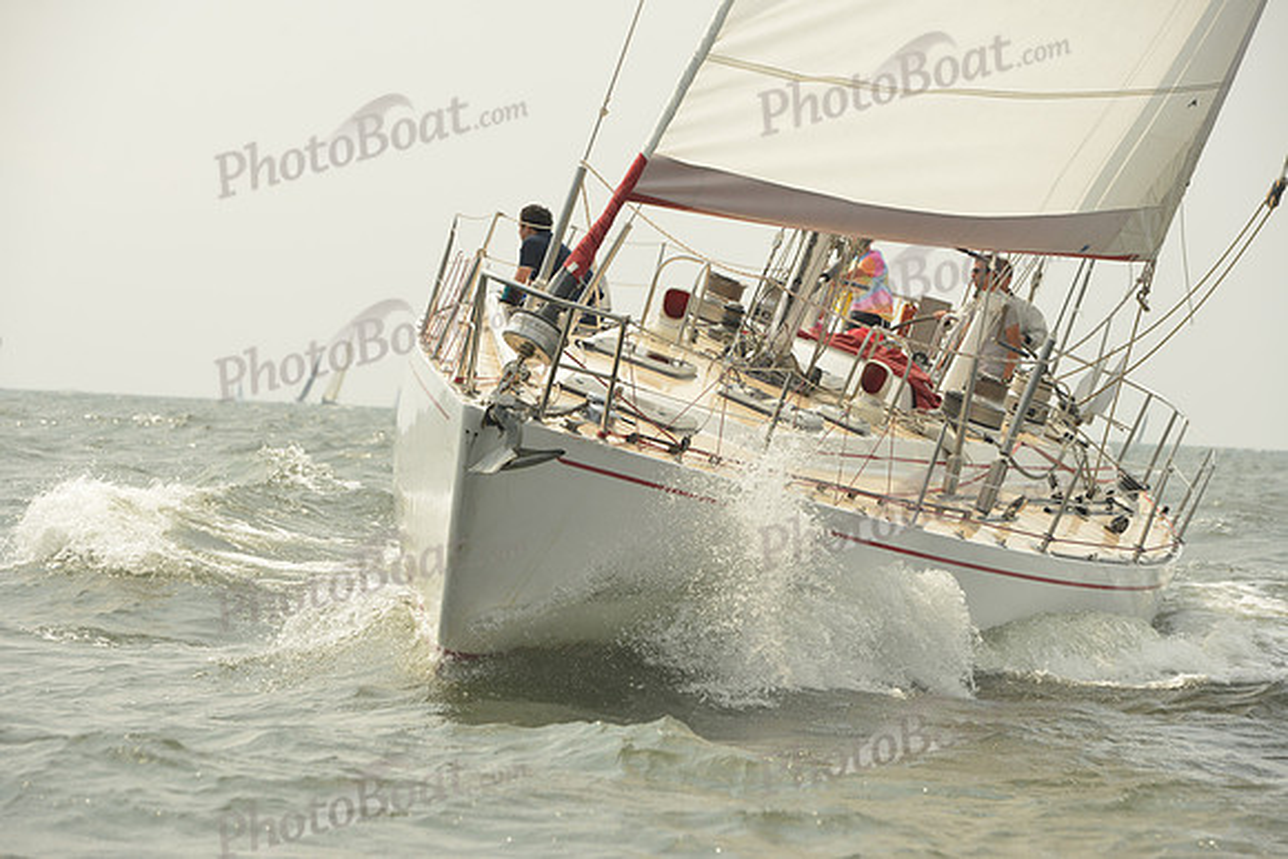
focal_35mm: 155
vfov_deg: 8.9
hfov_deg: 13.2
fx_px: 5547
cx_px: 644
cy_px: 430
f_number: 8
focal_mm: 155
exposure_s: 1/1250
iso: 320
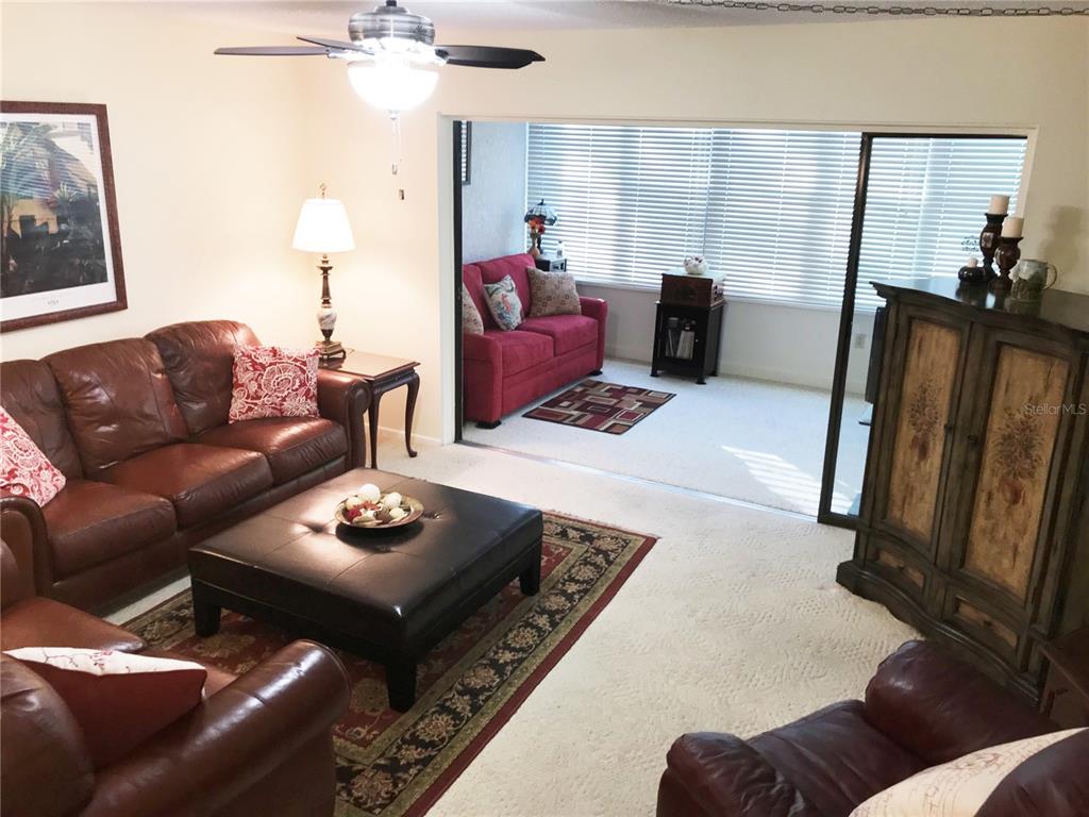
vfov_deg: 49.7
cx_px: 544
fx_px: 881
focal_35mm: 28
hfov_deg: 63.4
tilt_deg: -16.7
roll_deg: -0.5
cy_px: 408
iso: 32
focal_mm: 3.99
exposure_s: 1/30
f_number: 1.8
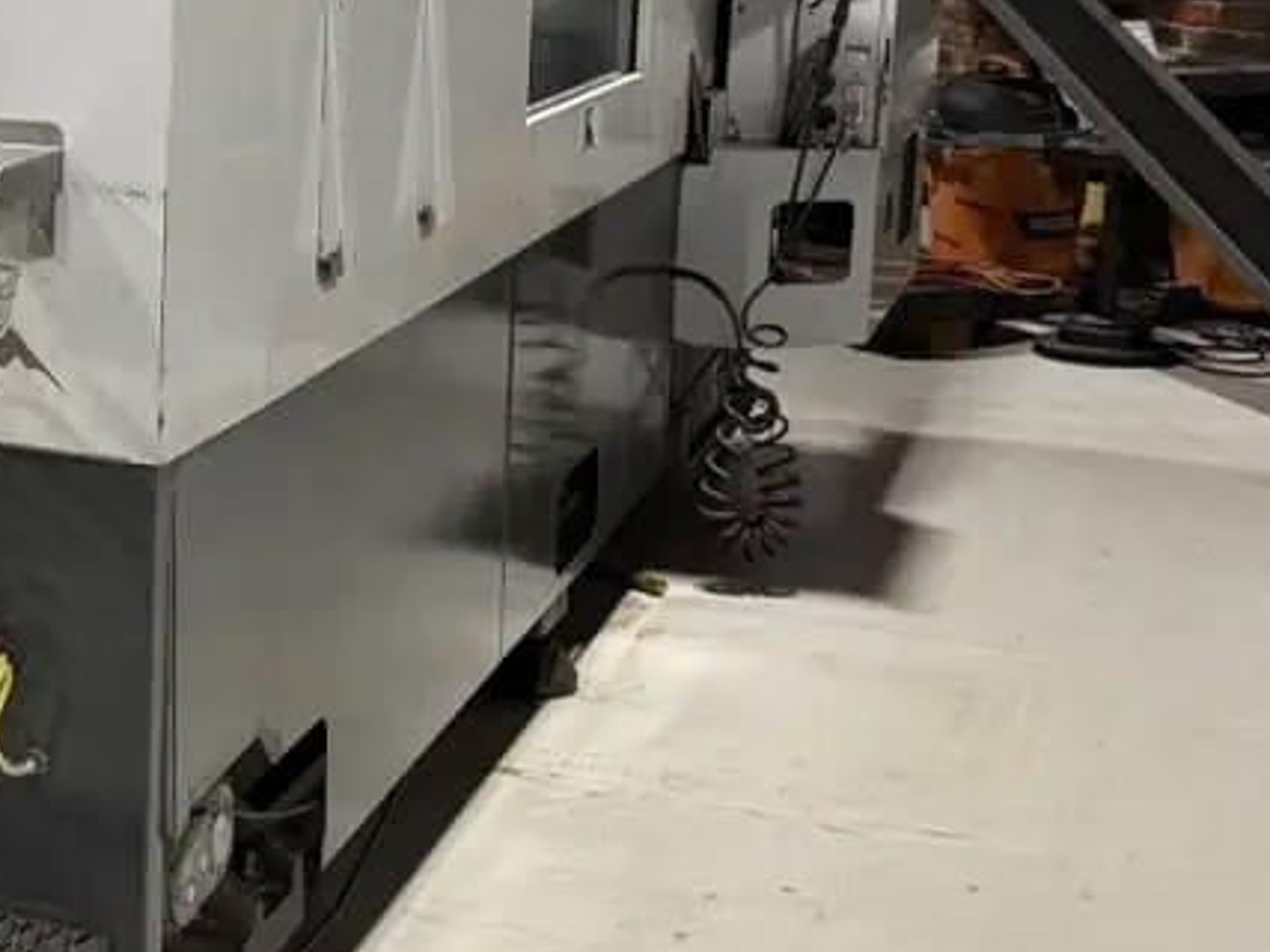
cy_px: 181
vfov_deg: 20.2
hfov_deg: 25.1
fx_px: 2641
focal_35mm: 72
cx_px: -140
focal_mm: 6.8
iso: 250
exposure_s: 1/60
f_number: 1.8
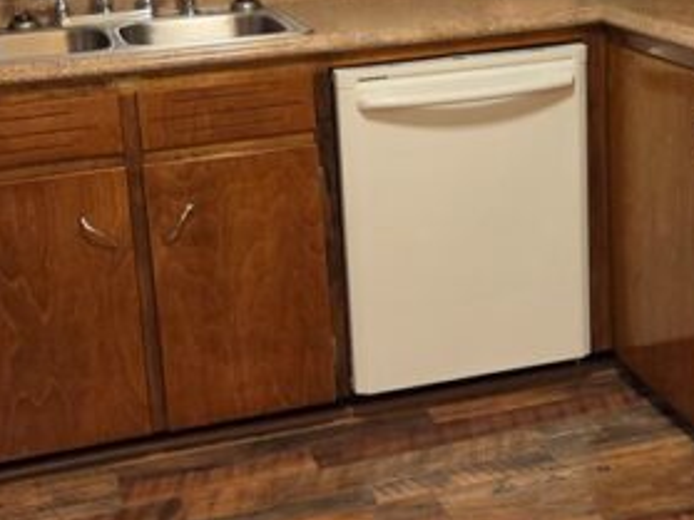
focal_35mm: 66
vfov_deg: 21.9
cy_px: 97
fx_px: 1323
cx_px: 413
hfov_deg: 29.3
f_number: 1.8
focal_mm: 5.4
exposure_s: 1/120
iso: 1600
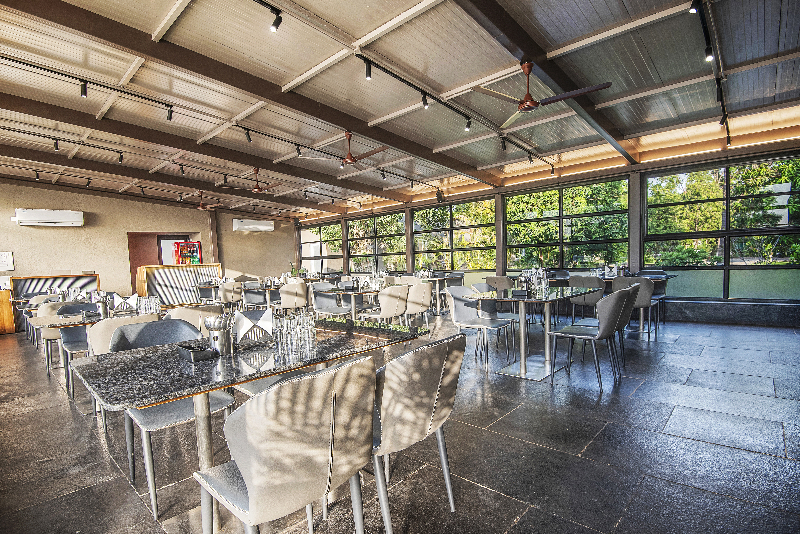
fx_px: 356
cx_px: 400
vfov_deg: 73.8
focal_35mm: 16
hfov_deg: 96.7
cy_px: 267
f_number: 7.1
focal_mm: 16
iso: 400
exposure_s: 1/30
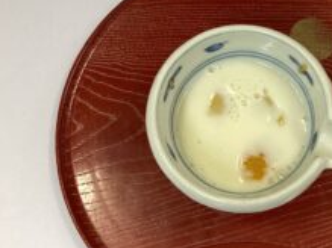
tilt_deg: -75.0
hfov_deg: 35.4
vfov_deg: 27.5
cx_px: 246
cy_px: 102
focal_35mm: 53
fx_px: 508
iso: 125
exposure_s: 1/60
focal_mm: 3.3
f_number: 2.4
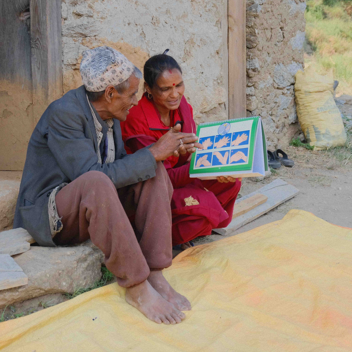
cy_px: 176
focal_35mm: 54
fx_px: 621
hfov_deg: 31.3
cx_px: 113
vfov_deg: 31.6
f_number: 4
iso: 160
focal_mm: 27.7
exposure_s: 1/240
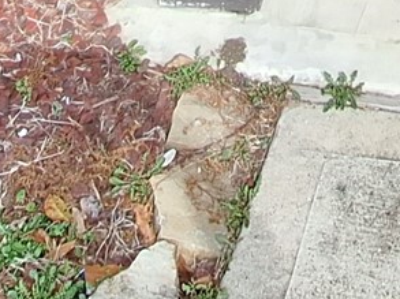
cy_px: -724
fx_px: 1050
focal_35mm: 91
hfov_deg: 21.0
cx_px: 381
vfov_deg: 9.7
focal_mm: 1.74
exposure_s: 1/593
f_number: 2.2
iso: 40
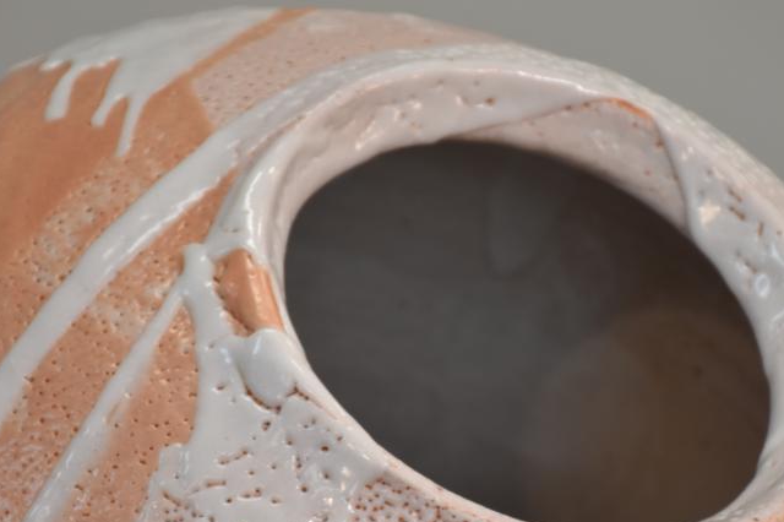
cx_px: 461
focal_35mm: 356
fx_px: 7749
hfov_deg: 5.8
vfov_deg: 3.9
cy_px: 404
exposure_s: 1/40
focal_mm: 140
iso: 400
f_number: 5.6
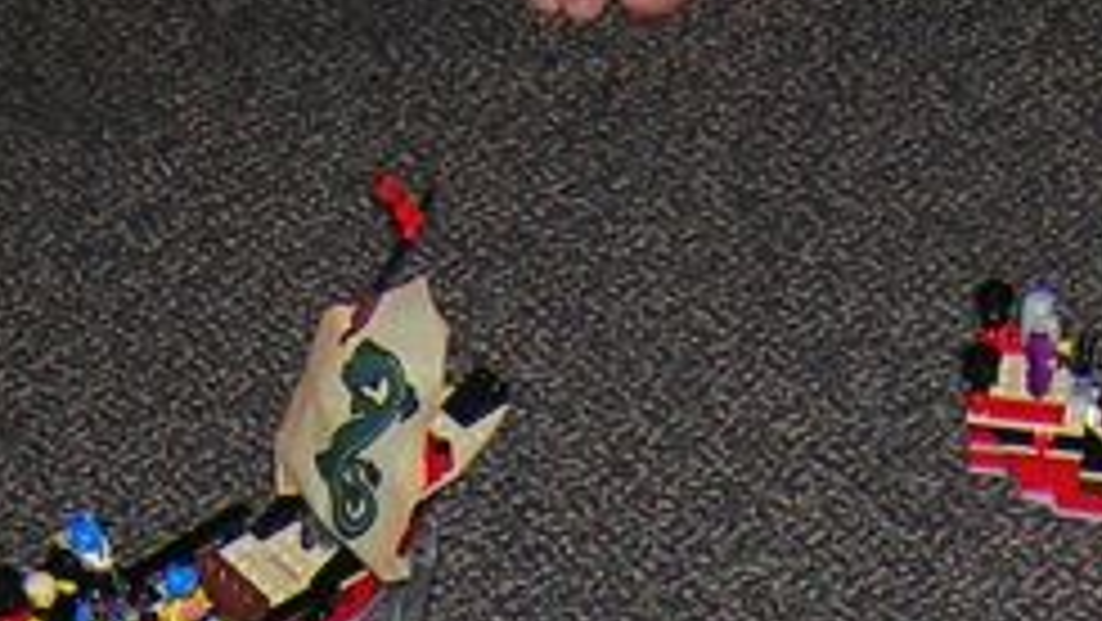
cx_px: 805
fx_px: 3741
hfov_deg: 16.7
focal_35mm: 128
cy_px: 1202
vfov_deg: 9.0
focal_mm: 4.7
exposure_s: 1/60.1
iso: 139
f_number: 2.6
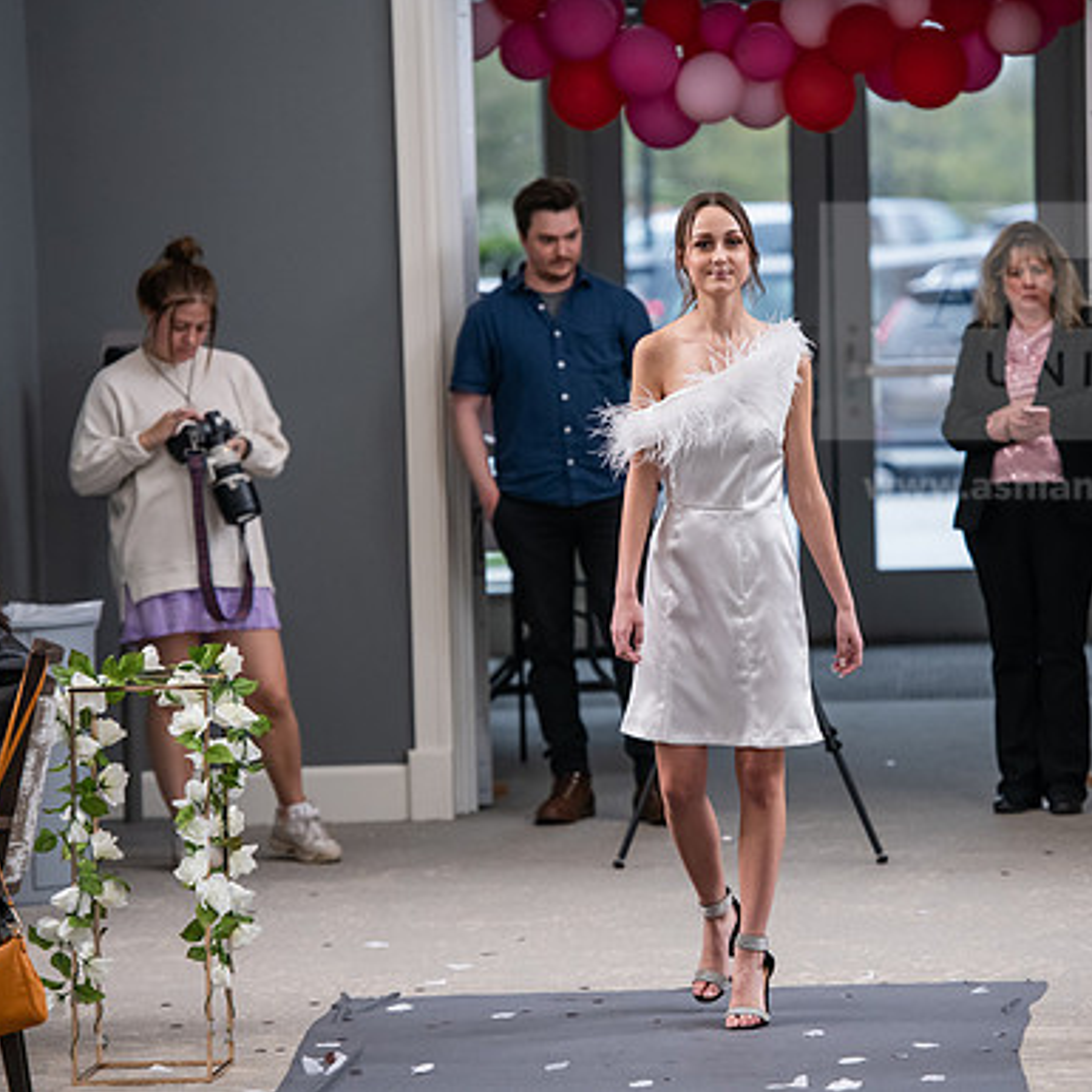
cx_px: 735
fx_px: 7317
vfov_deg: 8.5
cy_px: 546
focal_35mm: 205
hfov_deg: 8.5
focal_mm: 160
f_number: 3.5
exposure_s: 1/200
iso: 1600
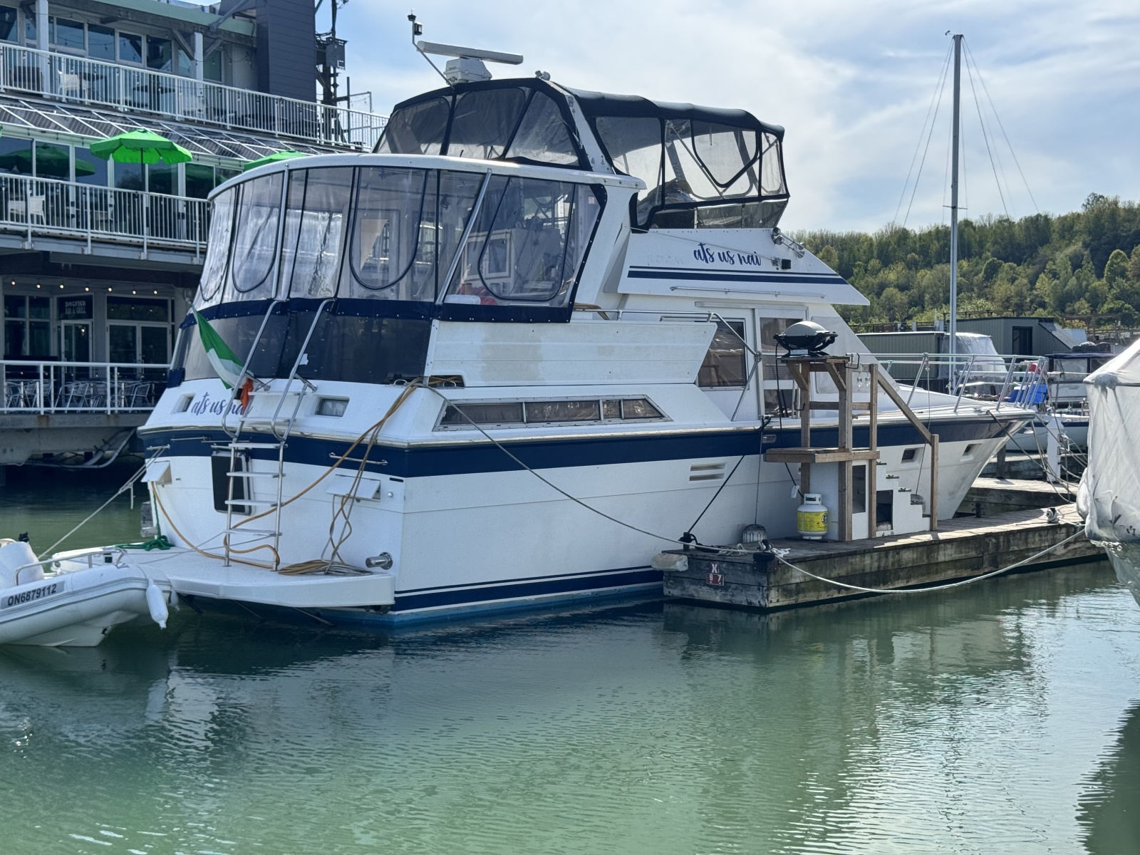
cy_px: 428
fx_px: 1581
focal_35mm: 48
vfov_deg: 30.3
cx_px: 570
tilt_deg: -0.9
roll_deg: +0.2
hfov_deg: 39.7
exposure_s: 1/3817
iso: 64
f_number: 1.78
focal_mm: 6.76
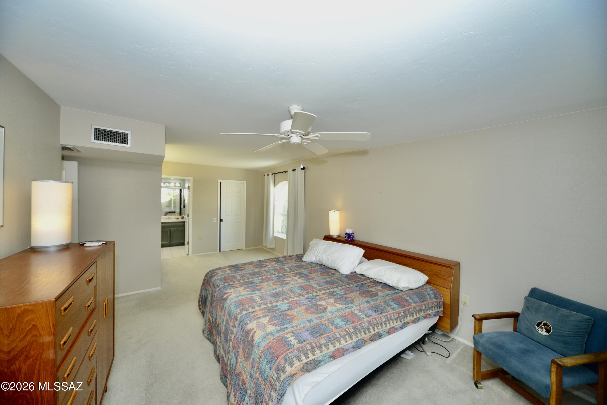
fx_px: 202
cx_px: 304
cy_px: 202
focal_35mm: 12
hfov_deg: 112.6
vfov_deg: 90.0
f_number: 7.1
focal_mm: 12
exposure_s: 1/60
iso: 800
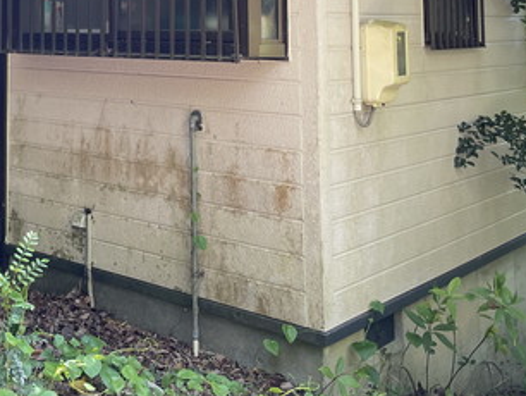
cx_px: 45
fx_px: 852
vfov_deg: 24.6
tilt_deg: +4.0
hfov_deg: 32.5
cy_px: -27
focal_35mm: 56
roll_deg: +0.6
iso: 80
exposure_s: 1/121
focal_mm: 4.2
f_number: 1.6
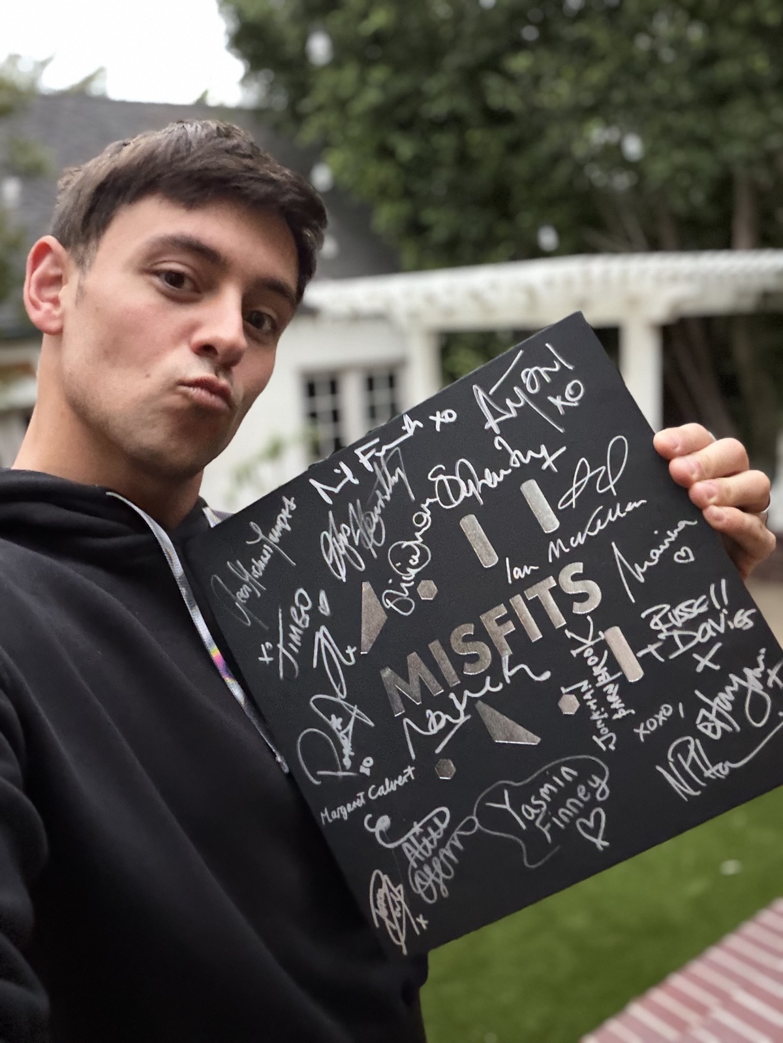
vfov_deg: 60.0
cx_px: 392
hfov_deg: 46.8
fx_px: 905
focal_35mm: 30
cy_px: 522
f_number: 1.9
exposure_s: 1/15
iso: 640
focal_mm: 2.71
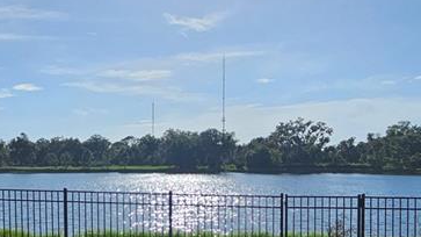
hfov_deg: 50.1
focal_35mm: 40
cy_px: 191
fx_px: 446
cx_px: 161
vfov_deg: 29.0
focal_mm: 2.2
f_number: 2.2
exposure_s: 1/6601
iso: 50
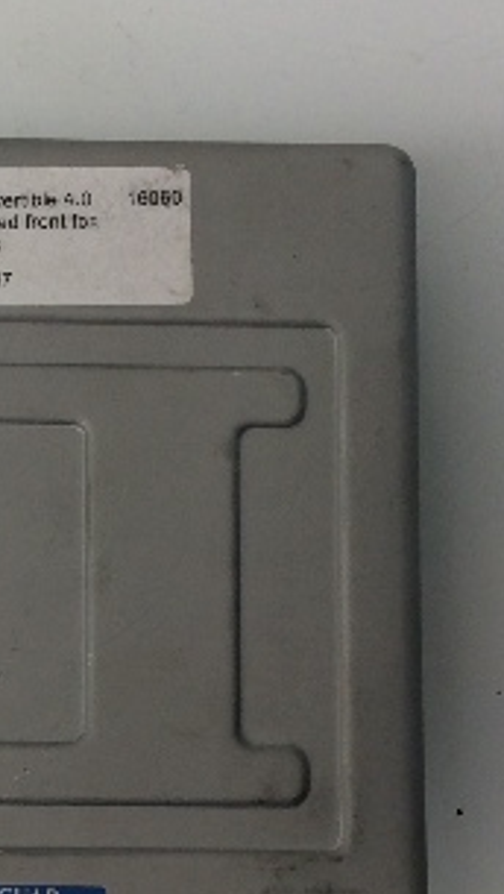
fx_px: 1731
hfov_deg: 16.1
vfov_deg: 28.8
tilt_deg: -86.0
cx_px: -35
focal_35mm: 73
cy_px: 598
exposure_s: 1/60
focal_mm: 3.3
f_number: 2.4
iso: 40
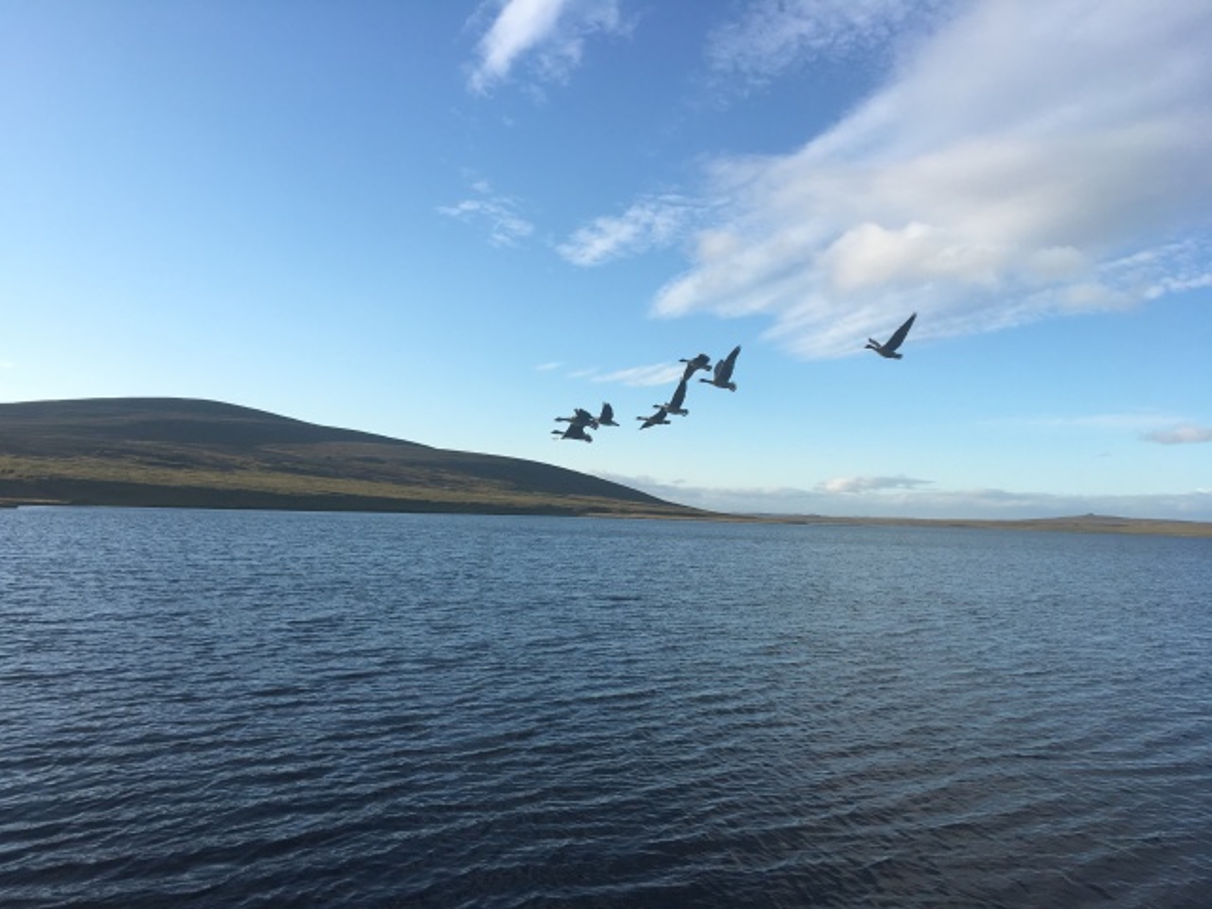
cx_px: 606
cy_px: 454
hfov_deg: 61.7
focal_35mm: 29
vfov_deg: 48.2
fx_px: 1015
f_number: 2.2
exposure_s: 1/1068
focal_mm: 4.15
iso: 25
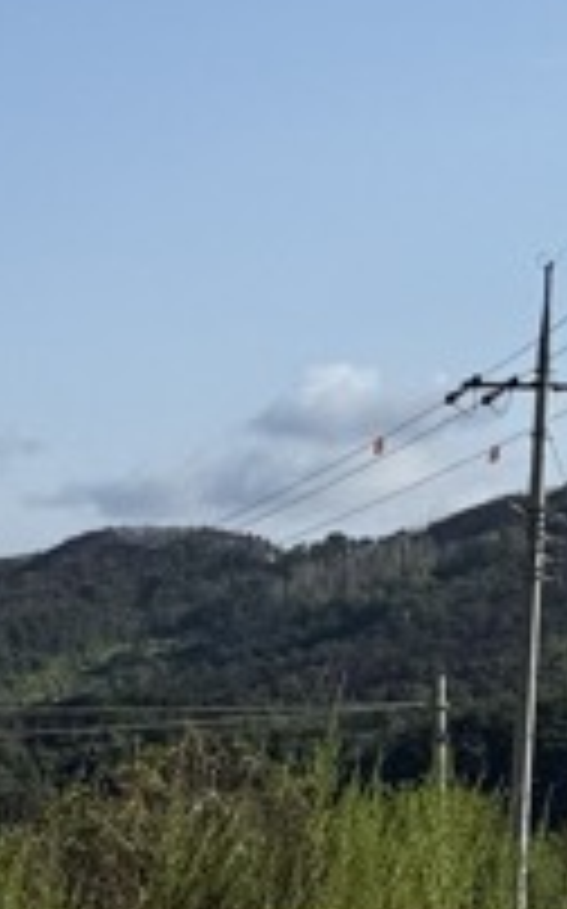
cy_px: 814
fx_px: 3194
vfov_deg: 16.0
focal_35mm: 129
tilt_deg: -2.3
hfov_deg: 10.1
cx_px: 40
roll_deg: +2.3
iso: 80
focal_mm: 6.76
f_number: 1.78
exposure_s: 1/6173
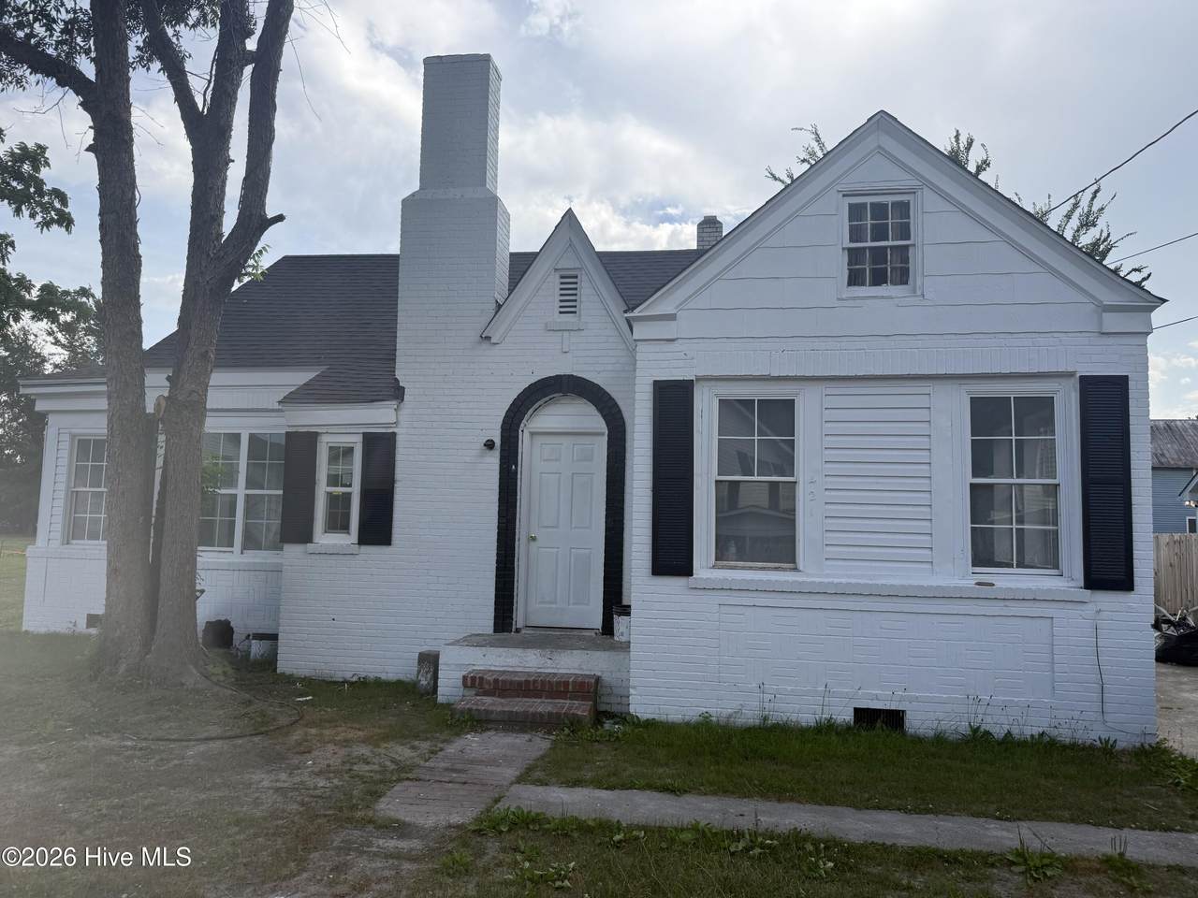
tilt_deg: +5.9
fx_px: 831
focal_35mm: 24
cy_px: 449
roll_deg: -1.4
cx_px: 599
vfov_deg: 56.8
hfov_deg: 71.6
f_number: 1.78
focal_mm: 6.76
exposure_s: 1/3279
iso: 100
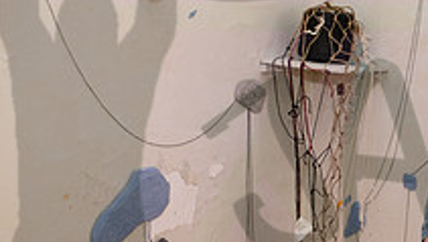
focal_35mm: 69
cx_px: 422
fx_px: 784
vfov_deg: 17.5
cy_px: 149
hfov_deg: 28.7
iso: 800
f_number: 4.5
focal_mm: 24
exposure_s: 1/200
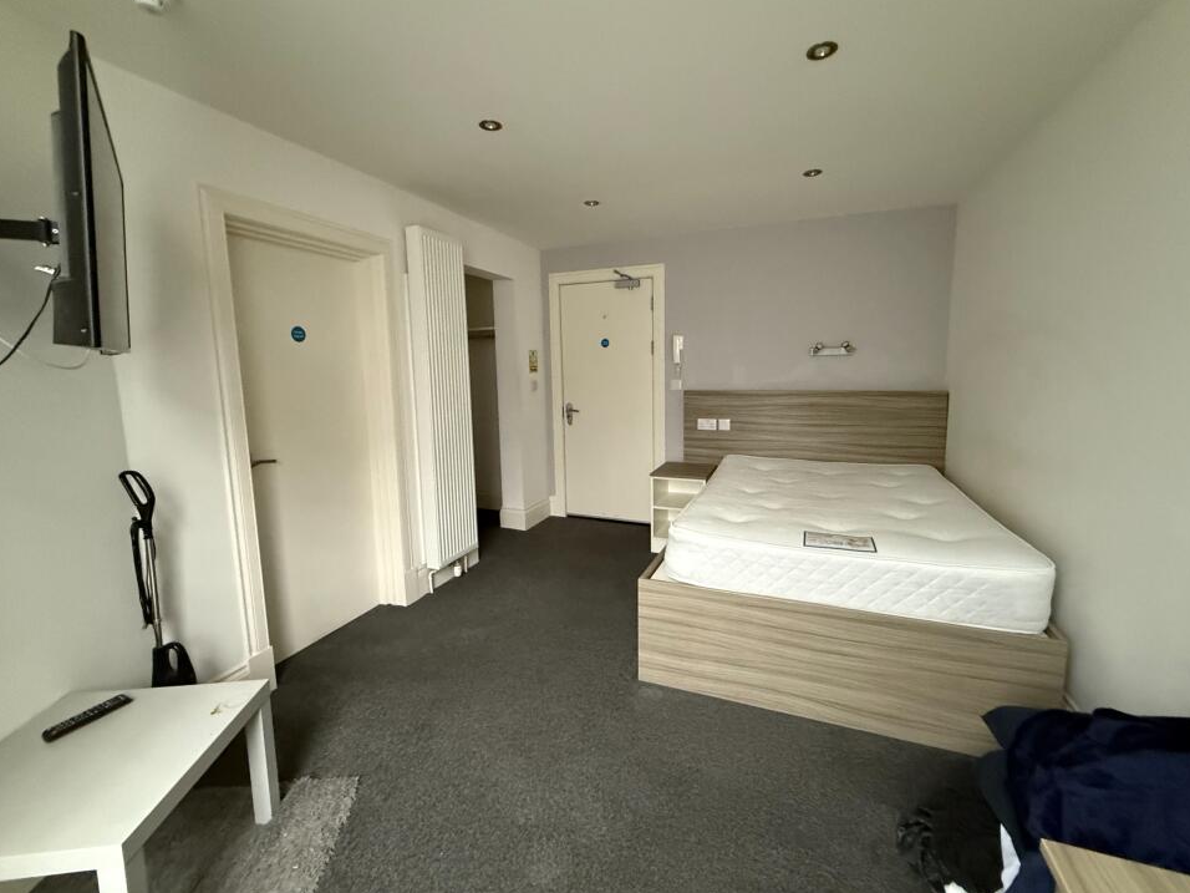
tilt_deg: -7.3
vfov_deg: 81.7
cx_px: 609
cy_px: 430
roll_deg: +1.0
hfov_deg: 98.2
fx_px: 516
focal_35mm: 15
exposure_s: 1/50
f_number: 2.2
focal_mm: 2.22
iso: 800
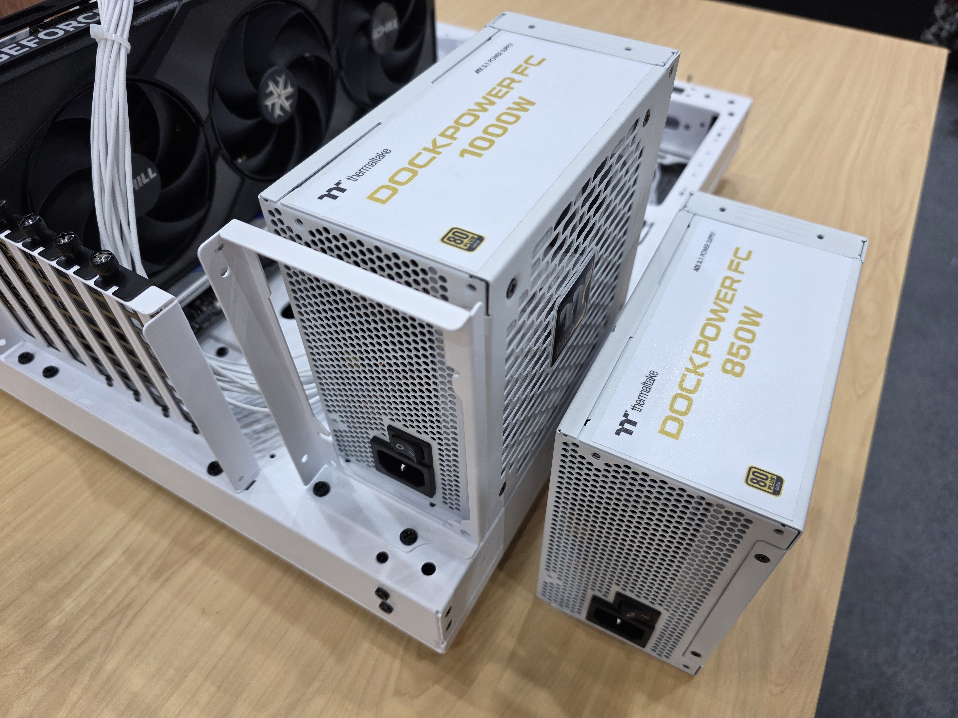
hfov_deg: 73.9
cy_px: 359
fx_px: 637
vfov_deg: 58.9
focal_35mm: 23
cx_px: 479
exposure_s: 1/120
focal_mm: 6.3
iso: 80
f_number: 1.7
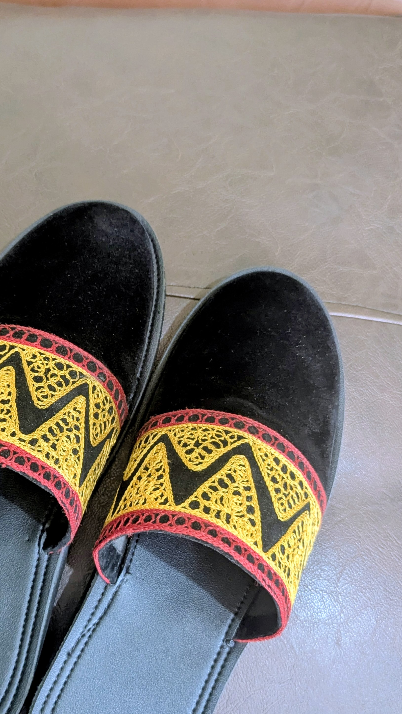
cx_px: 130
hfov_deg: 31.7
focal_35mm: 37
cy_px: 395
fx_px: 701
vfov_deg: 53.9
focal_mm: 6.81
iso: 795
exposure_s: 1/23.8
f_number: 1.85
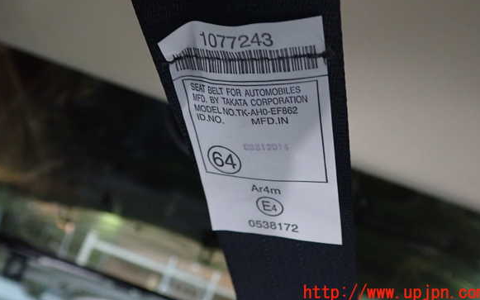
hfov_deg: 55.3
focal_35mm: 35
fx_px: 458
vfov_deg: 36.1
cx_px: 242
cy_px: 117
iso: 800
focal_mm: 5.79
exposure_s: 1/20
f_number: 2.4
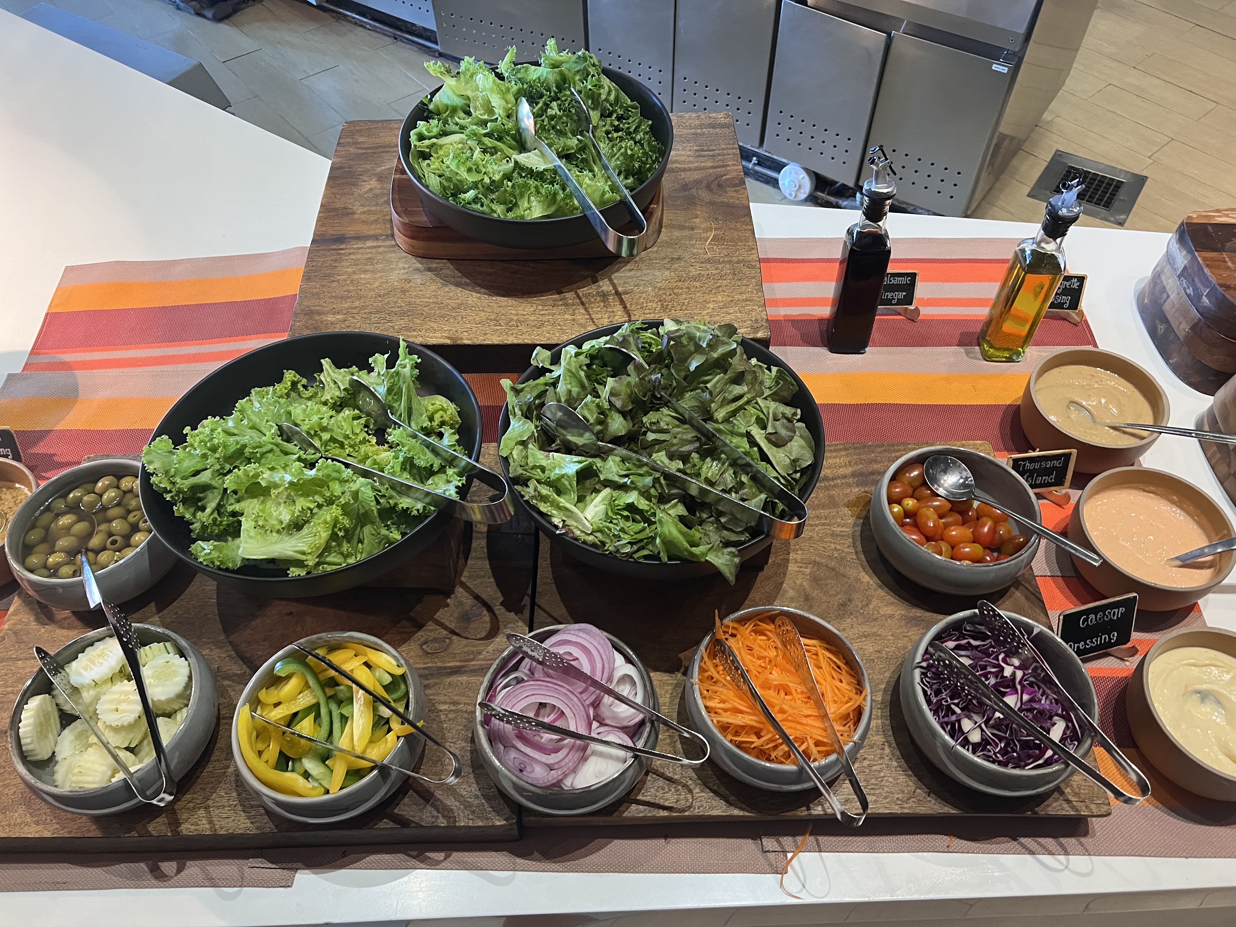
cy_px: 464
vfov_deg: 53.1
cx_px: 618
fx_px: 928
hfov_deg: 67.3
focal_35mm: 26
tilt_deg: -51.2
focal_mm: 5.7
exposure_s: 1/50
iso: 320
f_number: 1.5
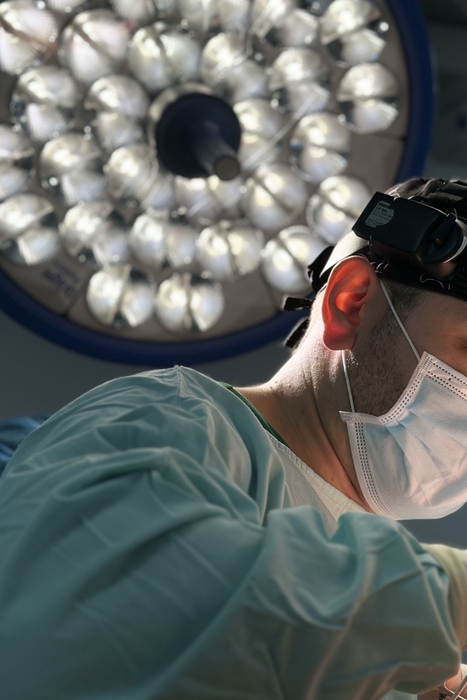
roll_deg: +1.8
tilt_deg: +15.6
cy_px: 334
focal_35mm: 70
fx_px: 1362
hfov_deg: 19.3
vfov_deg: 28.8
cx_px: 361
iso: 80
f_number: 1.78
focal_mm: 6.86
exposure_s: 1/864
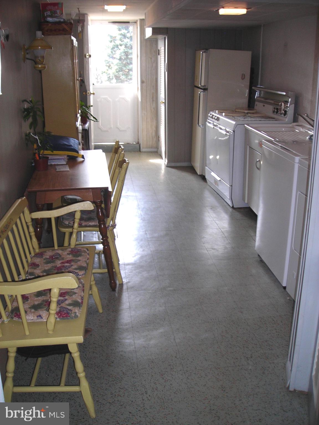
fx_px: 467
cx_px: 160
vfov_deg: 49.0
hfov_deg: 37.7
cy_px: 212
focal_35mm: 38
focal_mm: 6.3
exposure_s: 1/30.1
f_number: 3.2
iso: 62
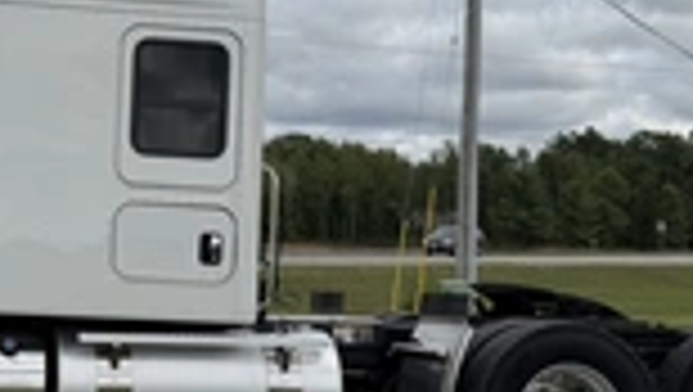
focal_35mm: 68
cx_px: 68
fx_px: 1251
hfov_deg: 29.7
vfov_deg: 17.8
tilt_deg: +0.2
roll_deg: -1.5
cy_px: 207
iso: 100
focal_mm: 6.76
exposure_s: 1/9091
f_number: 1.78
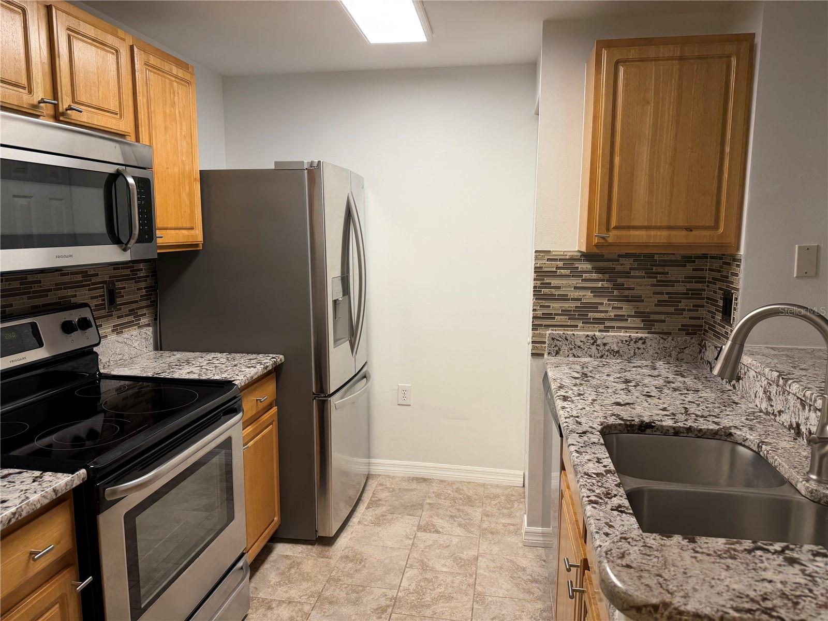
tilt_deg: -7.9
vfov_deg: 56.8
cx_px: 414
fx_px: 574
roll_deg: +0.7
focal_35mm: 24
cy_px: 310
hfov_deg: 71.6
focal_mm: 6.76
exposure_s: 1/120
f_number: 1.78
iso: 125
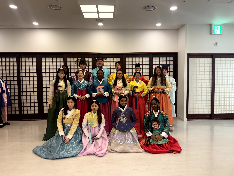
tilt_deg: -3.0
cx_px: 117
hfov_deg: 71.6
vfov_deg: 56.8
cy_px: 88
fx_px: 162
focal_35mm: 24
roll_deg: +0.7
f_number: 1.78
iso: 250
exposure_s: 1/60
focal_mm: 6.76
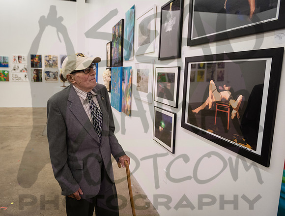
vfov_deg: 51.6
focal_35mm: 27
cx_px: 123
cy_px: 104
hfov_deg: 64.9
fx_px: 223
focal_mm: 24
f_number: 3.5
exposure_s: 1/320
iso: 1600
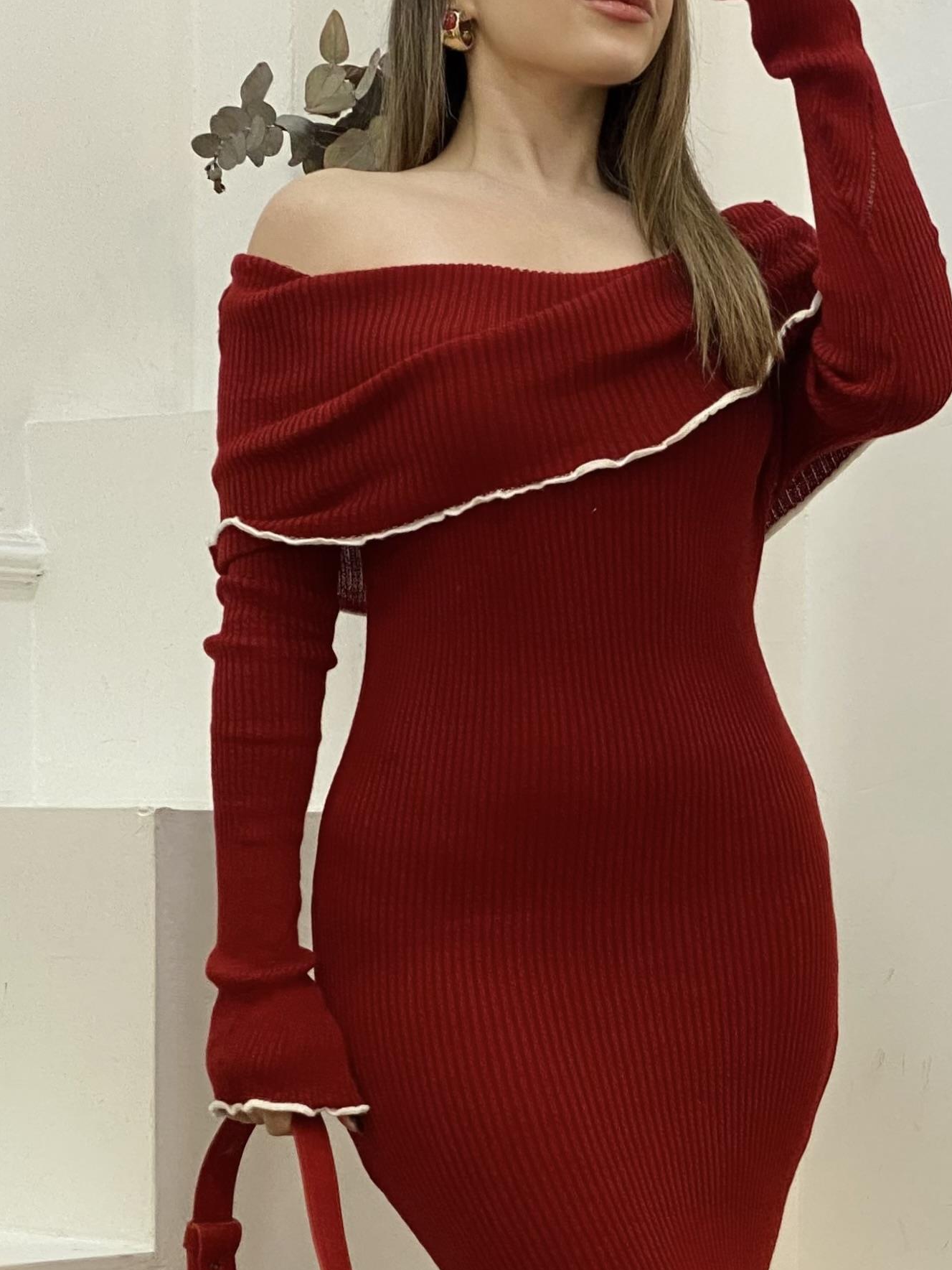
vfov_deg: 16.8
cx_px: 590
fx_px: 4253
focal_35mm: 116
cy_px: 1059
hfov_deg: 12.8
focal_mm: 6
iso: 64
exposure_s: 1/100
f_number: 2
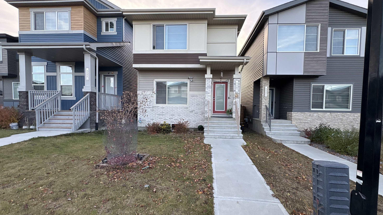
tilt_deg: -2.5
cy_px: 116
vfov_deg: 67.0
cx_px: 199
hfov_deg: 99.3
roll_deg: -0.3
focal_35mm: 16
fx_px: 162
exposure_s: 1/99
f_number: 2.2
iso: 100
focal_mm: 2.22
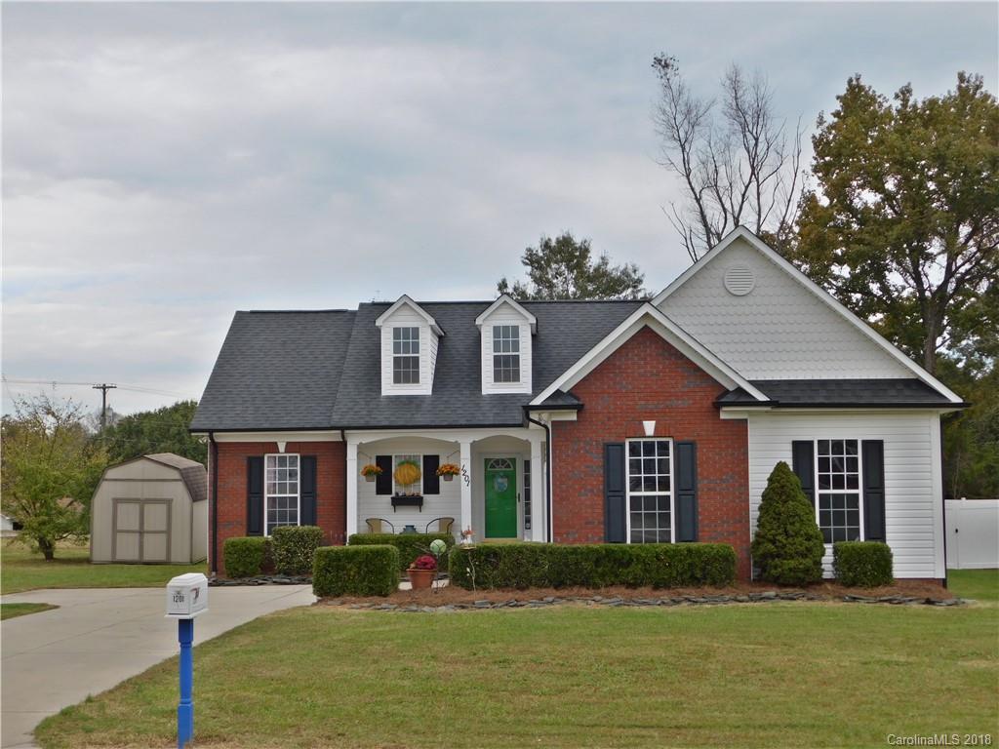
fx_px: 1299
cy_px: 374
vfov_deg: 32.2
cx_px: 500
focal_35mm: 45
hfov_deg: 42.1
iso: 125
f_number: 3.7
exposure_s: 1/400
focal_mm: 8
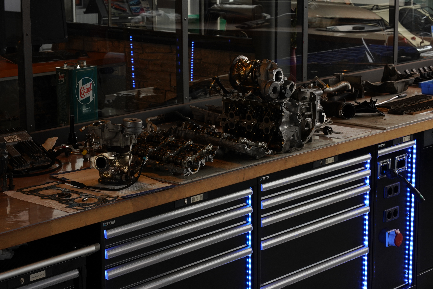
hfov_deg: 23.9
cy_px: 144
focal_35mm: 85
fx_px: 1022
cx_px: 216
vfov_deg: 16.1
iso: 400
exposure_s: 1/13
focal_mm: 85
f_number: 13
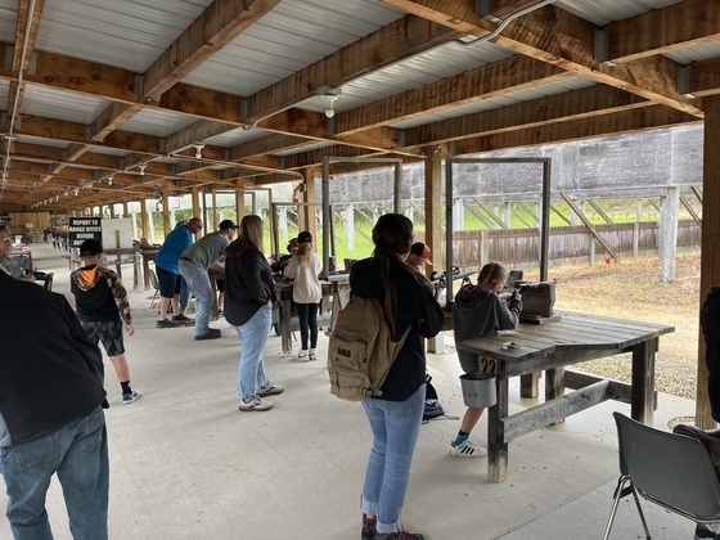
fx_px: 541
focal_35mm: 26
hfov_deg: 67.3
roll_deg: +2.0
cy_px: 270
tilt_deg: -5.6
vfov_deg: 53.1
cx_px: 360
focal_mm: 5.1
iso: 40
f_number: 1.6
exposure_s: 1/122
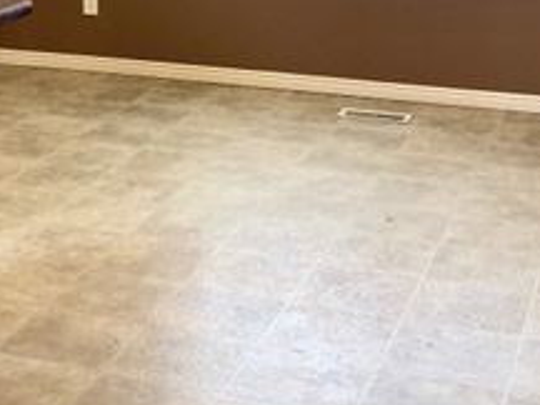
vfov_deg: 17.3
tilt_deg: -9.3
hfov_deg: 23.0
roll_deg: +0.8
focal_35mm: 83
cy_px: -8
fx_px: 1295
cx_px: 58
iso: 160
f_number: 1.8
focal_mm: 3.99
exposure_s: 1/120
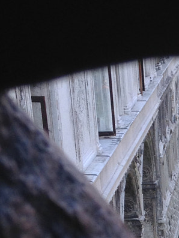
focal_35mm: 133
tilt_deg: -15.9
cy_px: 263
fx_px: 917
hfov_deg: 10.7
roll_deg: -0.4
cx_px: 279
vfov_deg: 14.5
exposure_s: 1/352
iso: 50
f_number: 2.4
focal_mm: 4.12
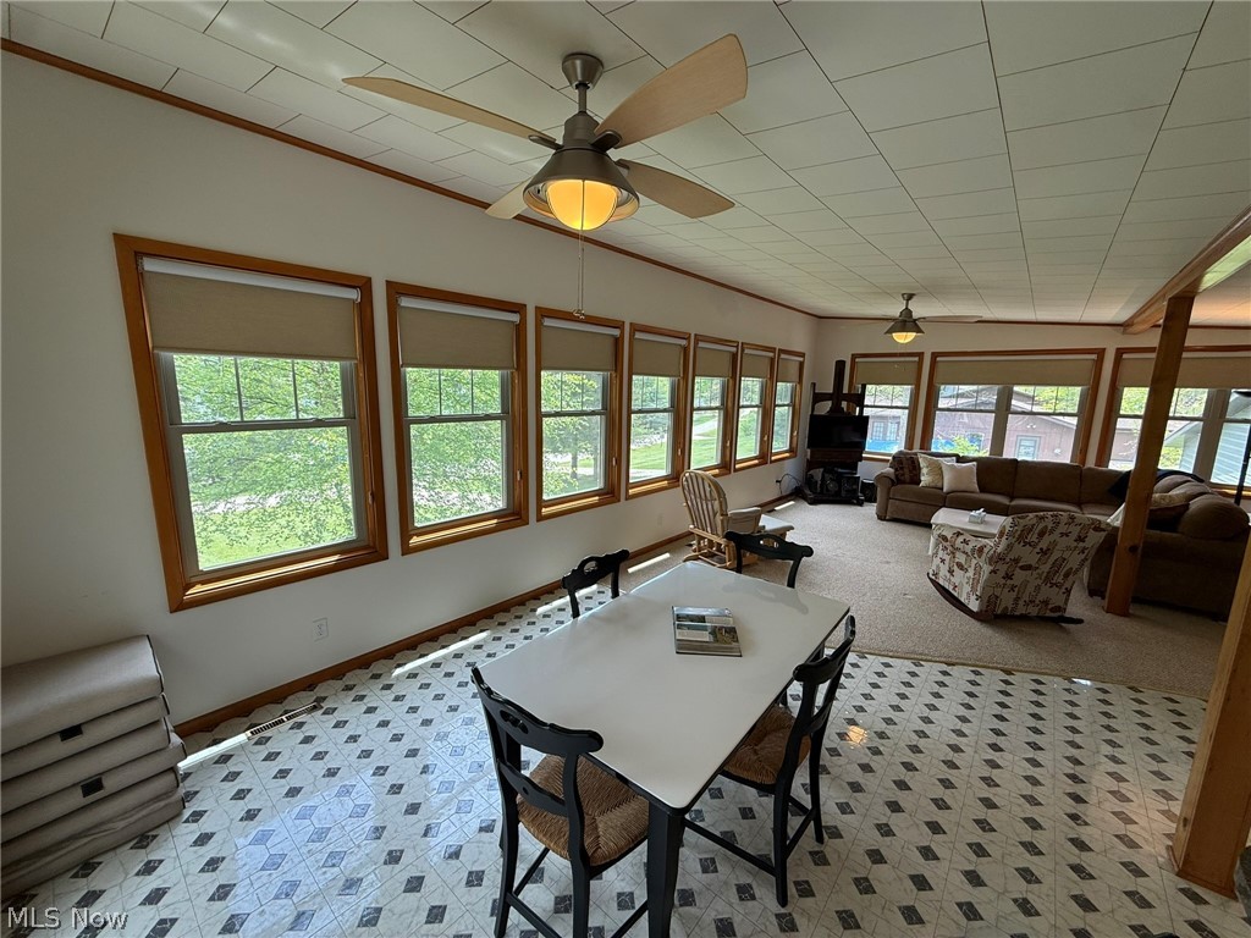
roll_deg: -2.1
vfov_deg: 85.7
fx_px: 506
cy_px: 469
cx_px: 626
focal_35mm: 14
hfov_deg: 102.1
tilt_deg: -8.6
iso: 50
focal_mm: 2.22
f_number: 2.2
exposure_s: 1/99
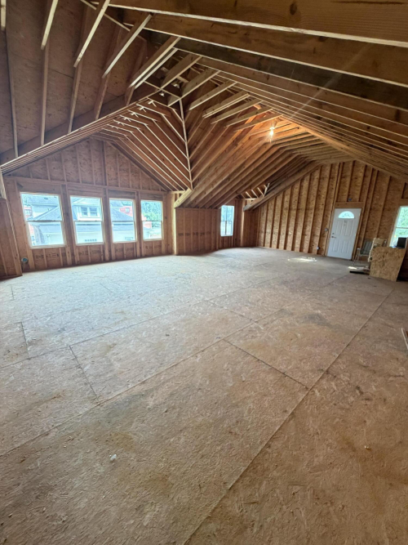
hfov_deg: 85.7
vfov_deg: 102.1
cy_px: 272
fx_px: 220
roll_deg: -2.3
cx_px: 204
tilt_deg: -13.9
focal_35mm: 14
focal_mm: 2.22
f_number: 2.2
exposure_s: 1/60
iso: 320
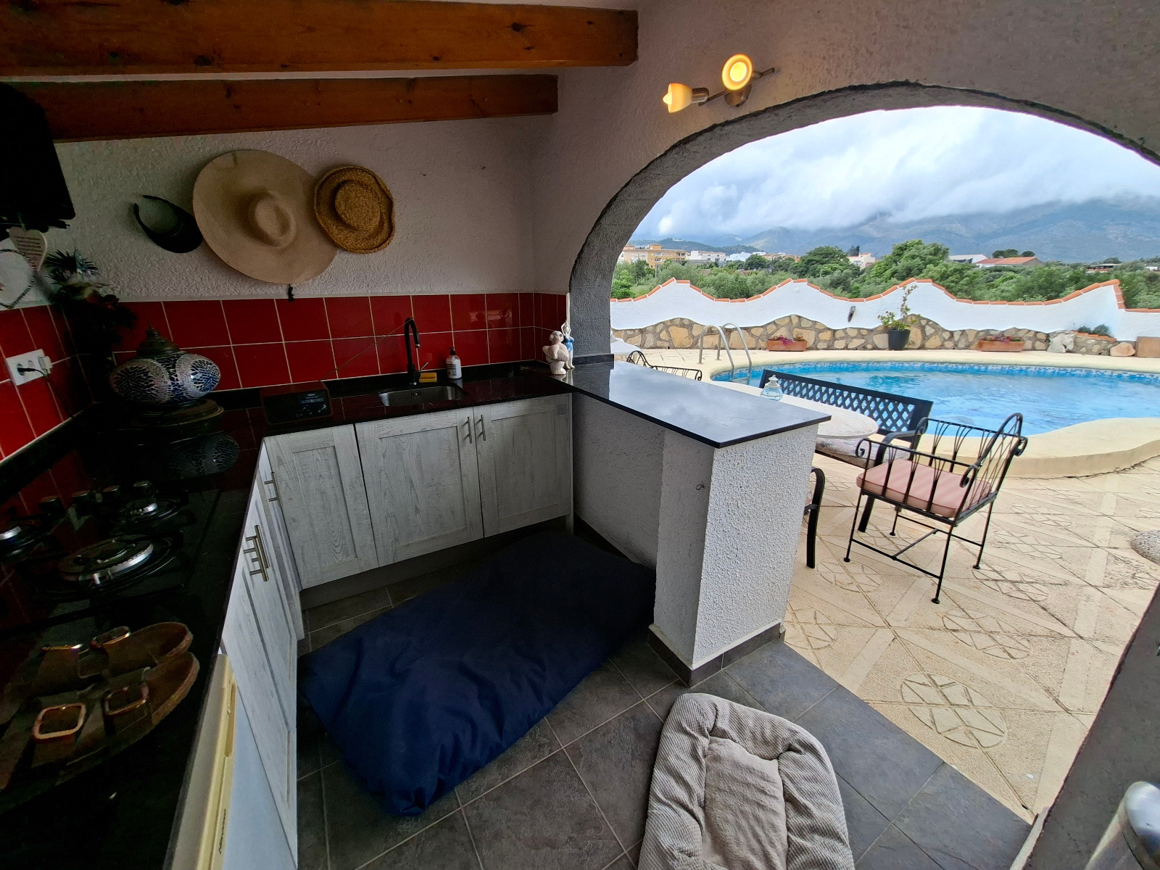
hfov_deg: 106.2
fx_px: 436
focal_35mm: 13
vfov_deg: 89.9
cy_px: 435
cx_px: 580
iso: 40
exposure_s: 1/426
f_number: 2.2
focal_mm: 1.74
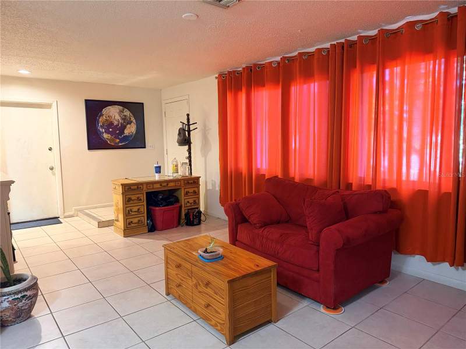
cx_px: 233
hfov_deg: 71.6
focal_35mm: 24
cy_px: 174
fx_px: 323
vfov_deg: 56.8
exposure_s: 1/60
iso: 800
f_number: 1.78
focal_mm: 6.76
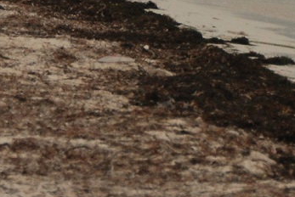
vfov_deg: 2.5
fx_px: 4535
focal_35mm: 553
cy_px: -216
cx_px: 190
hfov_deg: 3.7
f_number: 5.3
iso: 400
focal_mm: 80
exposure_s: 1/500
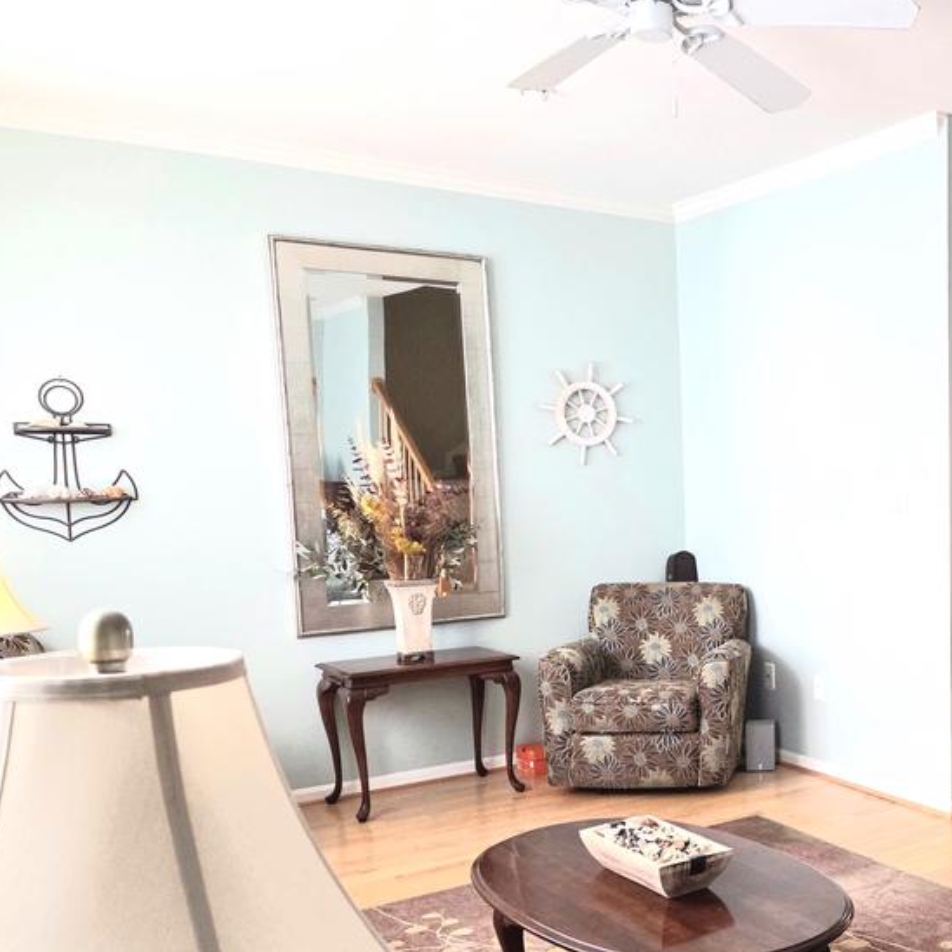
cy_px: 605
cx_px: 881
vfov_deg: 43.5
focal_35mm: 38
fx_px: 1182
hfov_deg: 40.1
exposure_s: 1/120
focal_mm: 5.4
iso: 320
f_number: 1.8
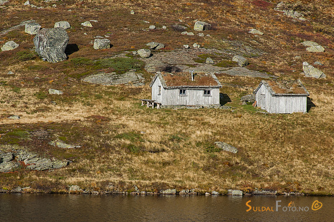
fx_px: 1878
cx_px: 167
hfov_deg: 10.2
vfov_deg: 6.8
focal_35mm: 202
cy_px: 111
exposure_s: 1/400
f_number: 9
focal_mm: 135
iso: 200
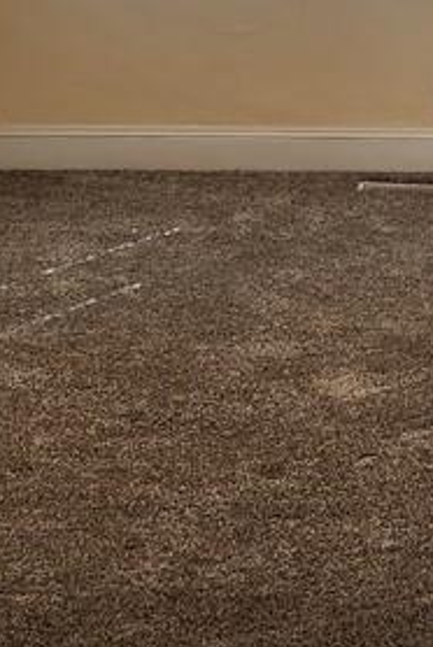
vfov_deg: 21.0
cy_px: -189
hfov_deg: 15.2
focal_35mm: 88
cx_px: 459
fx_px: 1584
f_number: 1.8
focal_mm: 5.4
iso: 125
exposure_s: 1/120
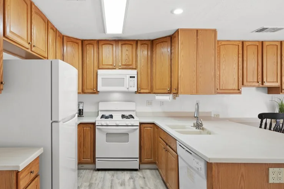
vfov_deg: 57.2
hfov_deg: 77.9
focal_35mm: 22
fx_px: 174
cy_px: 96
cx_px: 118
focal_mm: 16
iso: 200
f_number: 10
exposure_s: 1/1.25
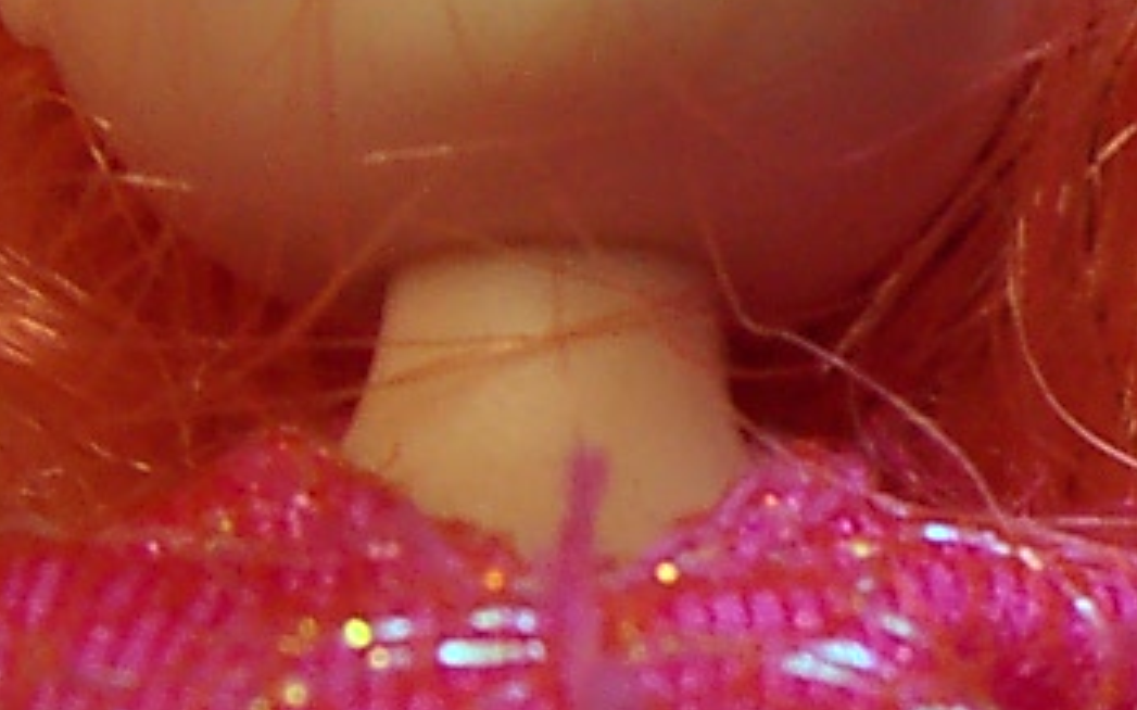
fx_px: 5763
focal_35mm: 186
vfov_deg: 7.0
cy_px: 104
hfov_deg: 10.8
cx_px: 1789
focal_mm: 5.6
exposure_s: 1/45
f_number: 2.8
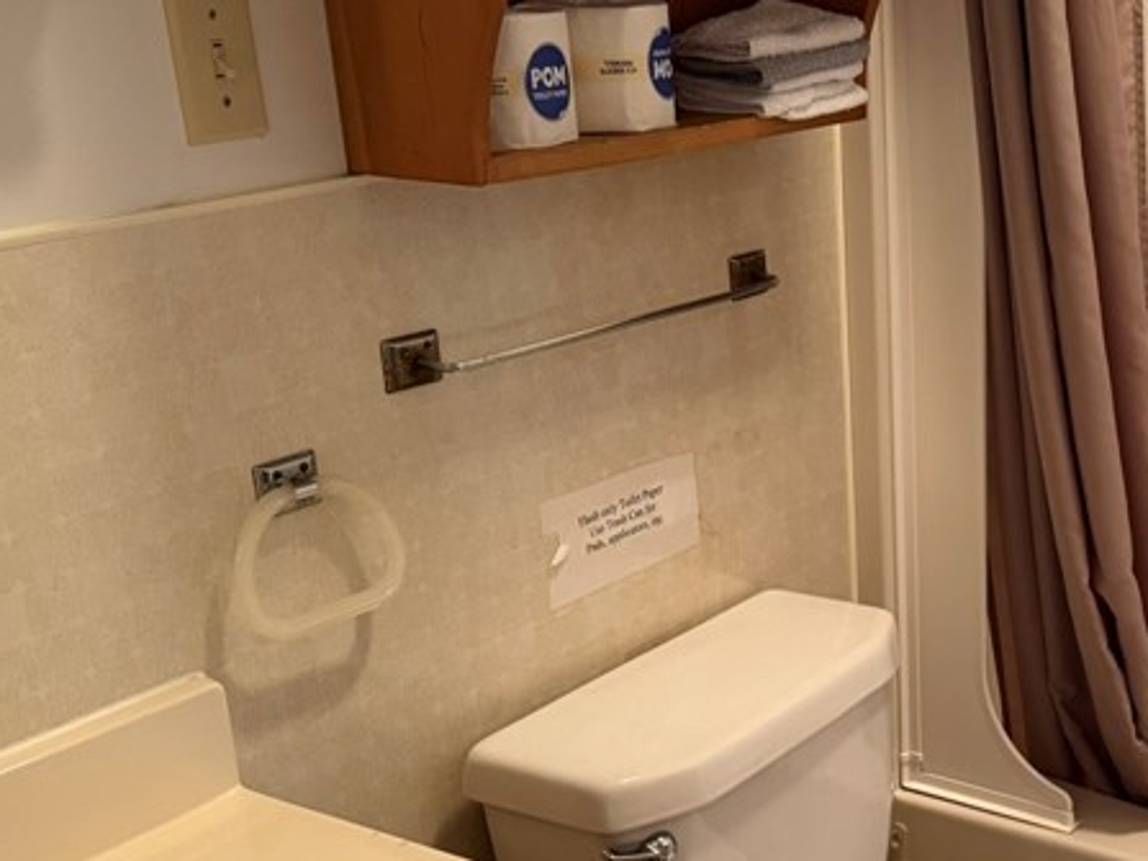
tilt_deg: -20.7
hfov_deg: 33.4
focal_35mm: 55
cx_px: 994
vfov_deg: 26.3
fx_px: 1824
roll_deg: +0.7
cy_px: 617
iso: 500
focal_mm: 6.76
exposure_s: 1/60
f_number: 1.78
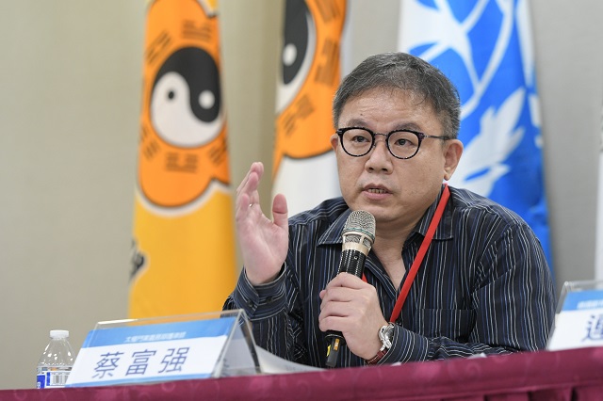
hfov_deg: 10.2
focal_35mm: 202
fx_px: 3390
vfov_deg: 6.8
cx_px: 302
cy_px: 200
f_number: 3.2
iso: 1600
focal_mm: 135
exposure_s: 1/160
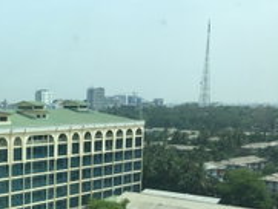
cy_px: 181
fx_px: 514
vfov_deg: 22.5
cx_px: -17
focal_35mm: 64
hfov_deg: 27.9
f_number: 2.2
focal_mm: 4.15
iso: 25
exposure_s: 1/1425
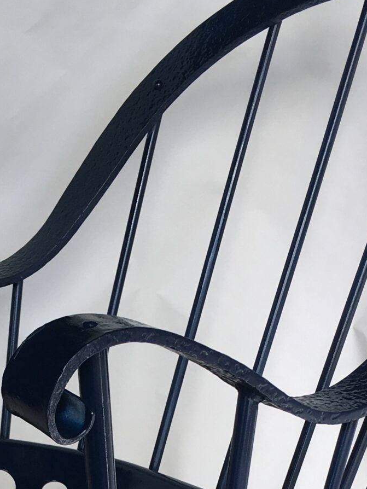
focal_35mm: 83
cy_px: 607
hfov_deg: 17.7
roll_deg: +2.6
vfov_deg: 21.6
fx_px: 1173
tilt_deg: -26.6
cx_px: 95
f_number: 2.2
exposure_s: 1/206
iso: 25
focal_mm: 4.15
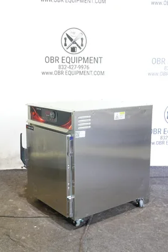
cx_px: 84
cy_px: 126
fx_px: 301
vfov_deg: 45.4
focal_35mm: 43
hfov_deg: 31.2
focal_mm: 15.9
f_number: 4
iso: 640
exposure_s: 1/13
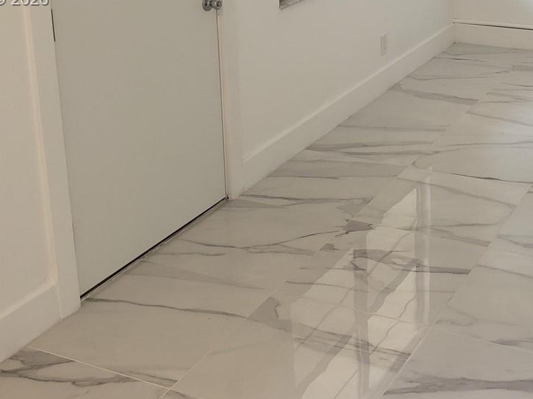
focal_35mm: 57
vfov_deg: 24.5
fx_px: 877
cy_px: 0
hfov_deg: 33.1
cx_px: 405
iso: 80
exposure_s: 1/60
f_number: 2.4
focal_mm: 4.3
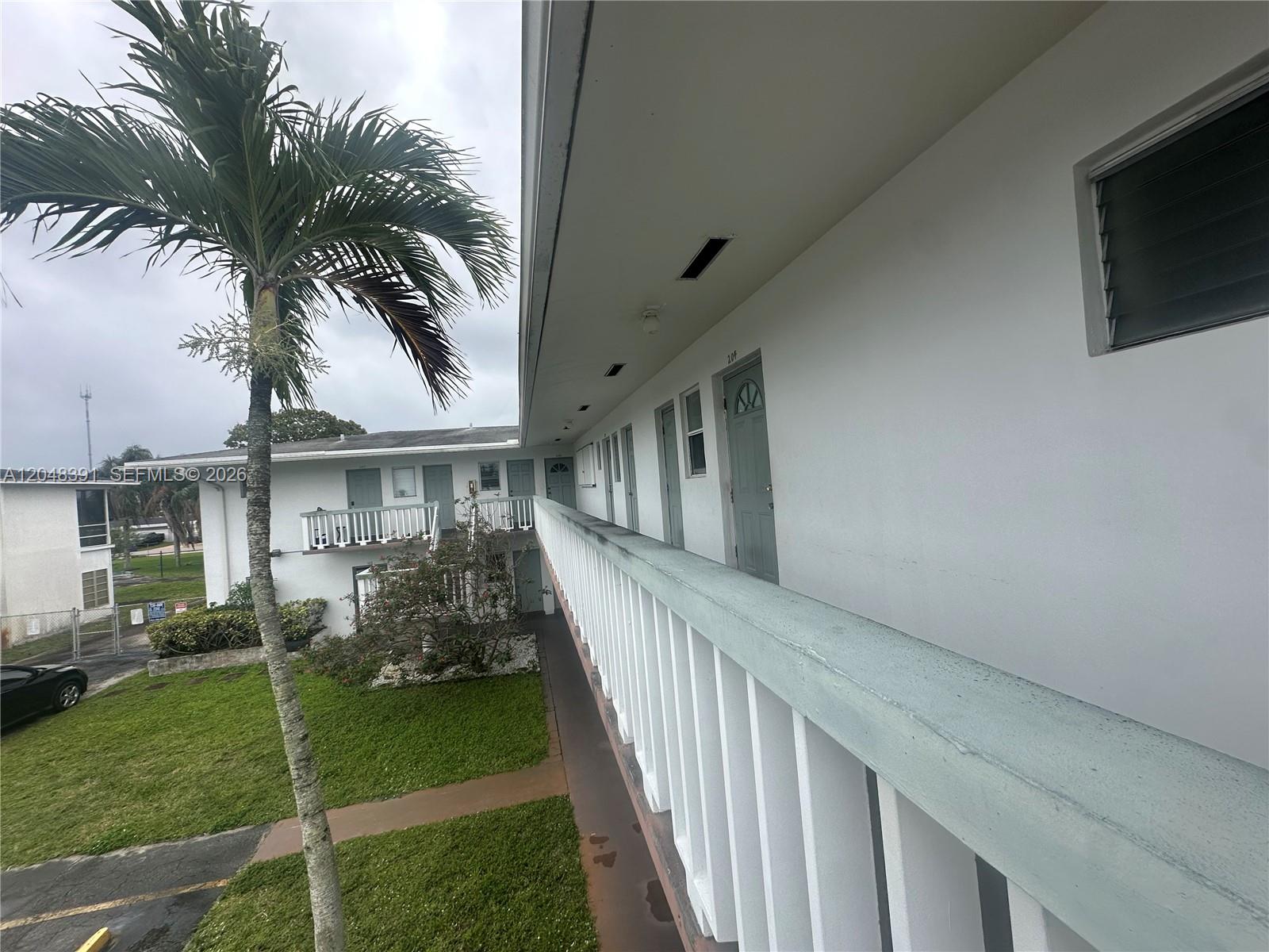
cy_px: 476
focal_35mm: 14
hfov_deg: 102.1
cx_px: 634
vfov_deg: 85.7
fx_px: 513
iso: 40
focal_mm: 2.22
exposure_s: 1/1135
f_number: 2.2
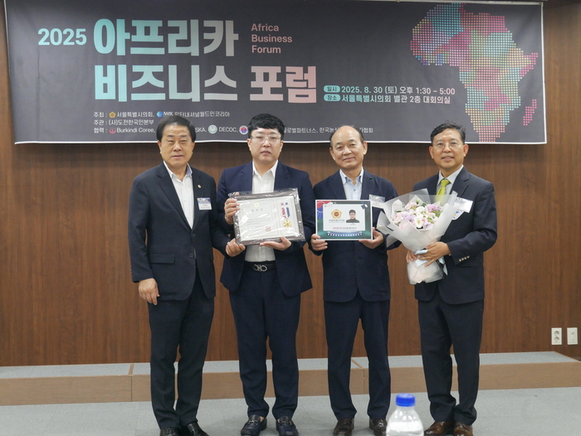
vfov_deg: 27.1
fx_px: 907
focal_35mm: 54
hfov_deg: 35.5
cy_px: 218
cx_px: 290
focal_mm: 27
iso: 2000
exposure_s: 1/60
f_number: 5.3
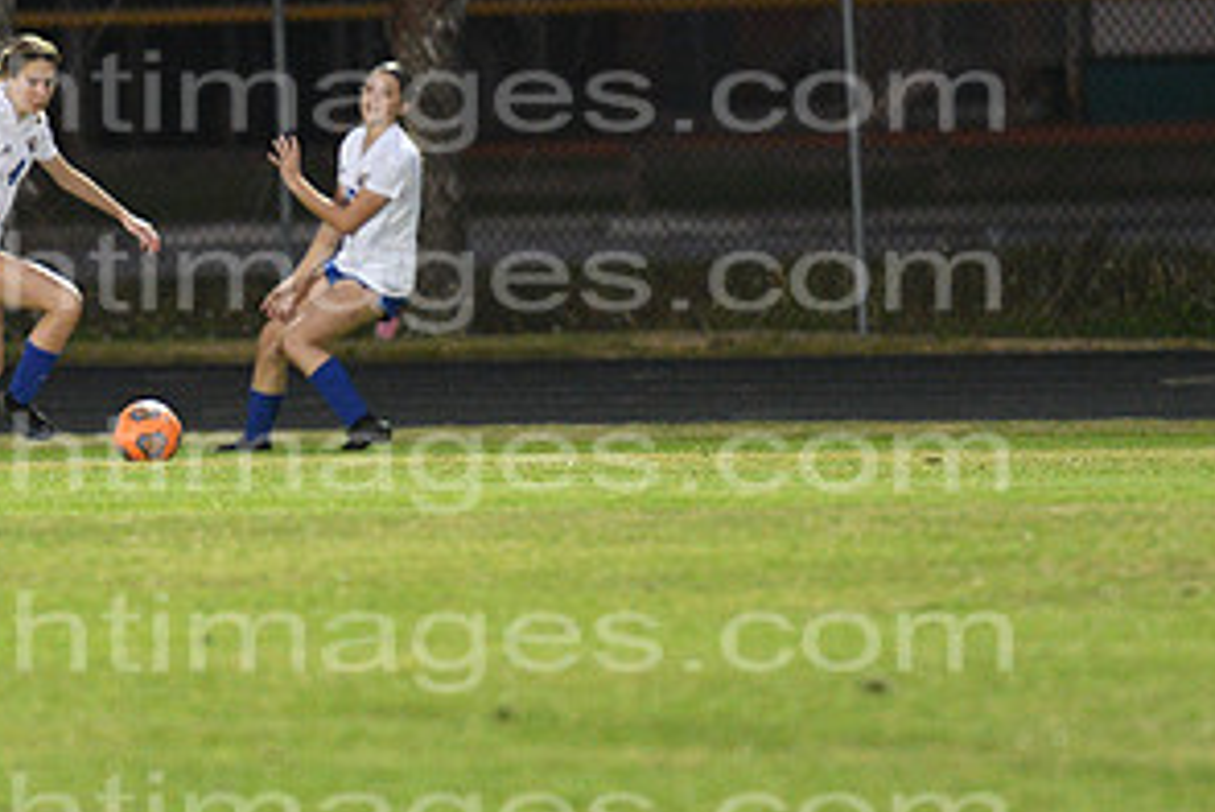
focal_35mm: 590
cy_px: 192
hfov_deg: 3.5
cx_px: 78
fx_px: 19921
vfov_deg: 2.3
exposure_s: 1/800
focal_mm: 200
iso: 6400
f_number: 2.8
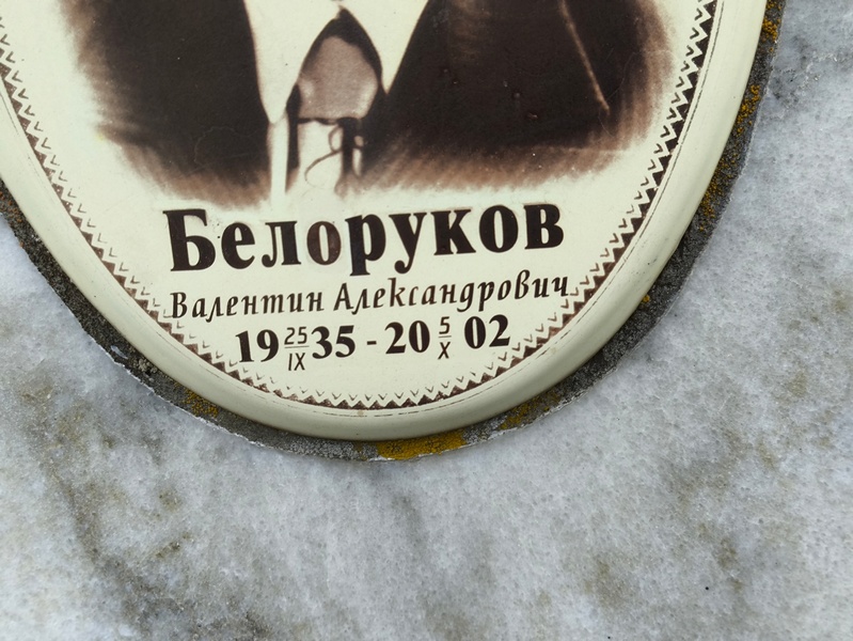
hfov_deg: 38.2
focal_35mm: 50
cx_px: 426
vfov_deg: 29.1
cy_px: 320
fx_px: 1233
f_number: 1.7
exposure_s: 1/176
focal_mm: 4.71
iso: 50
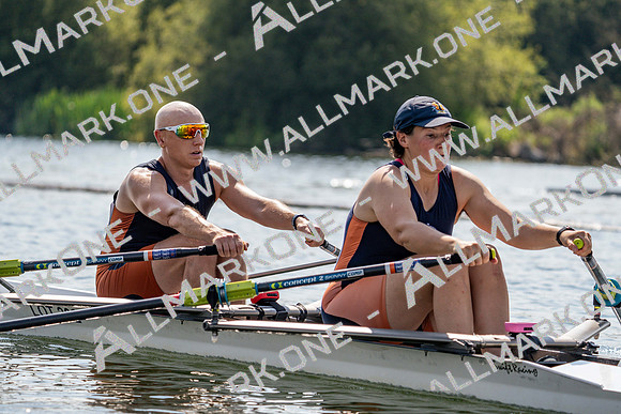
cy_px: 207
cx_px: 310
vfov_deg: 6.3
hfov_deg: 9.4
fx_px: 3761
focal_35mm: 218
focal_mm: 218
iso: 250
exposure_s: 1/1600
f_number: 5.6
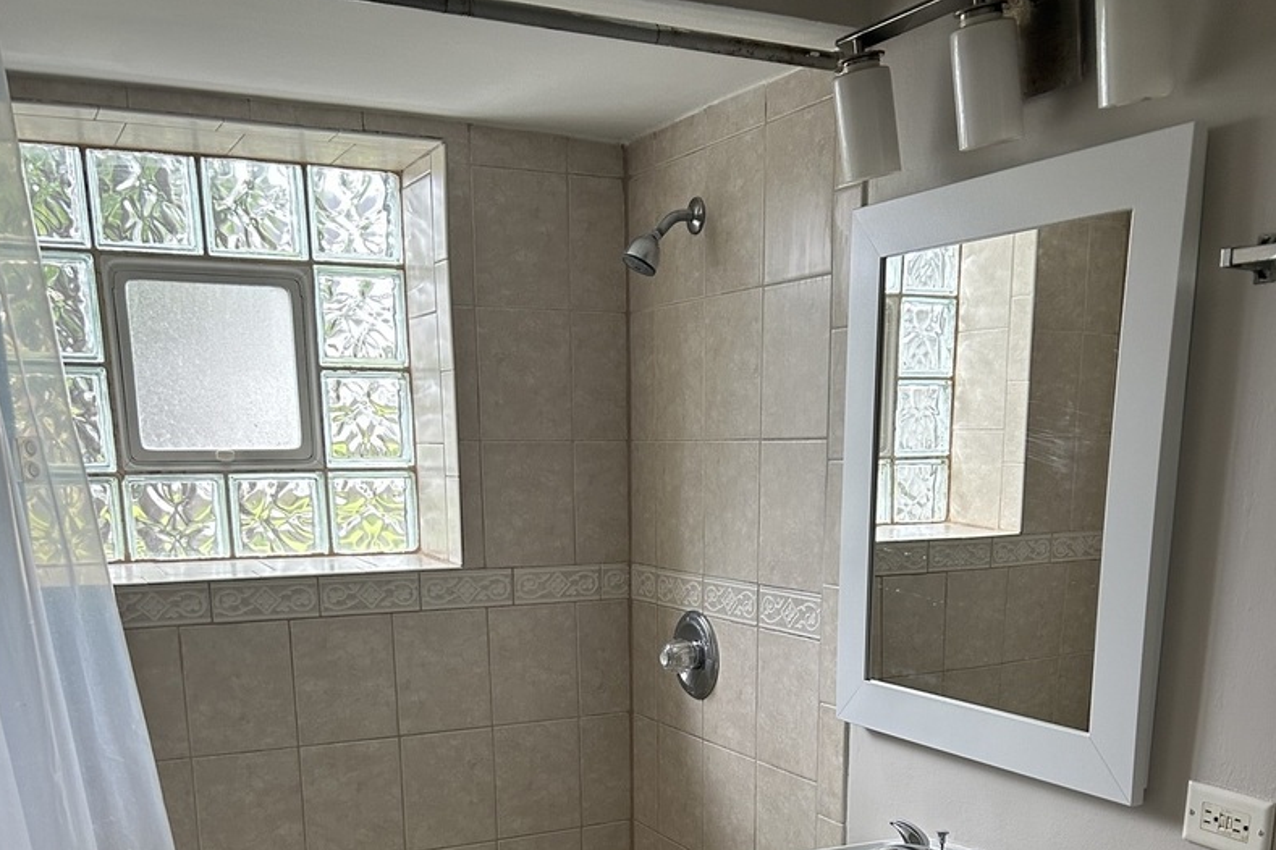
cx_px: 637
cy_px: 784
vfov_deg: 33.8
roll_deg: +0.7
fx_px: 1311
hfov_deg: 51.9
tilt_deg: -14.3
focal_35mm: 37
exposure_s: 1/105
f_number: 1.5
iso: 125
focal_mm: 5.7
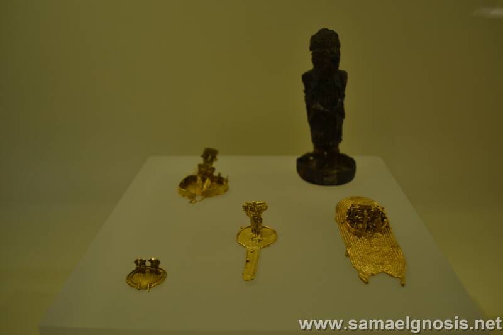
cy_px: 168
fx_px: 419
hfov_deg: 61.9
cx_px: 252
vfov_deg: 43.6
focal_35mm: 30
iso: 220
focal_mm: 20
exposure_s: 1/15
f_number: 3.8
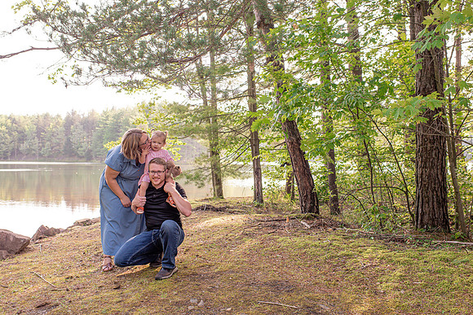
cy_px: 157
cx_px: 248
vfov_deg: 35.0
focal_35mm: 38
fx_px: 501
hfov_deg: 50.5
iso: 400
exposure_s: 1/400
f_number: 5
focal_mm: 35
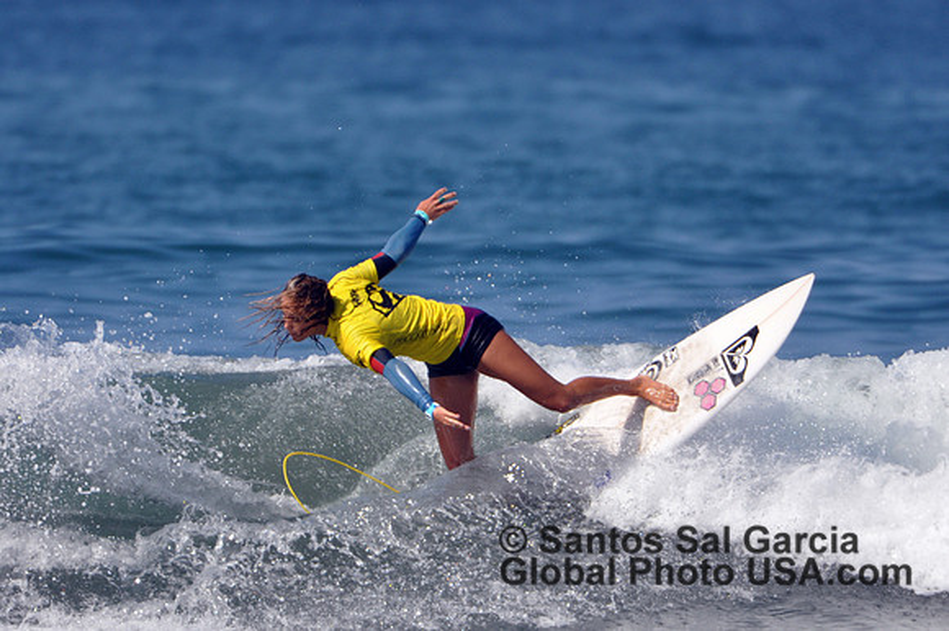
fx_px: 21735
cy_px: 316
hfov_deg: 2.5
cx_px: 474
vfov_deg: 1.7
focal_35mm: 825
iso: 400
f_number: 6.3
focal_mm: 550
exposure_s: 1/1600
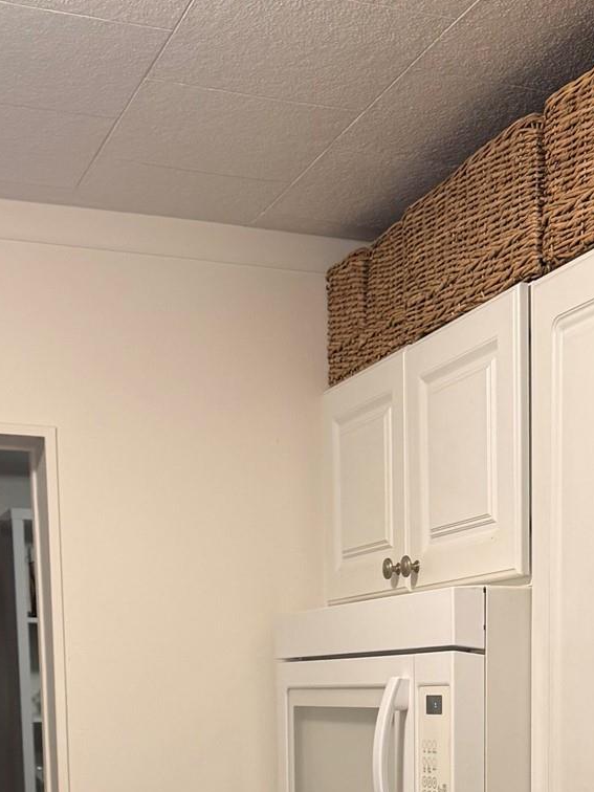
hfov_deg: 22.5
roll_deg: -0.1
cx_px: 408
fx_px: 1487
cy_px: 864
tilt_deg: -5.4
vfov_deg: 27.4
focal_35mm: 65
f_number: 1.78
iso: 200
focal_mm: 6.76
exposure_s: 1/60
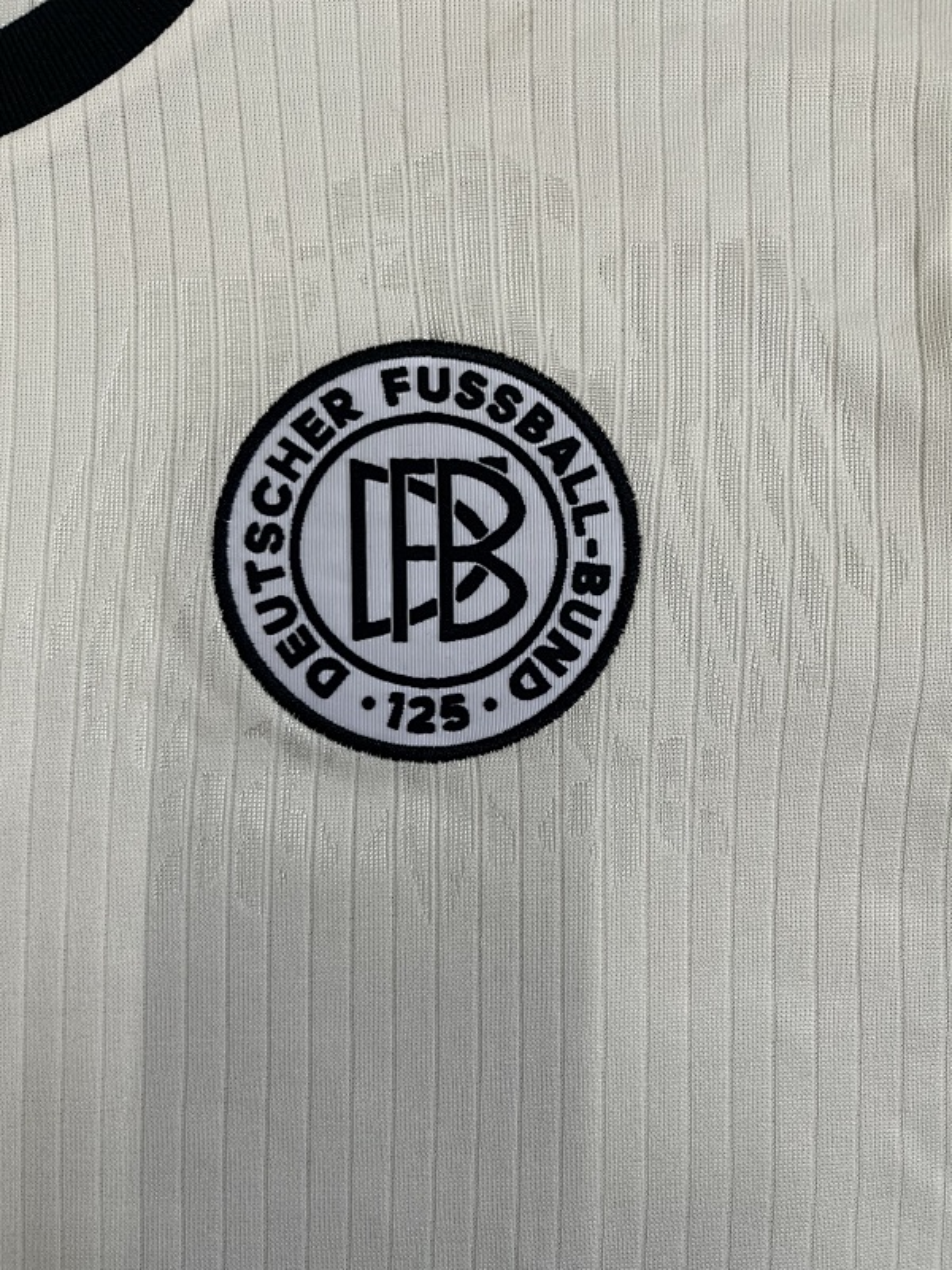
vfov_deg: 67.3
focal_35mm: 26
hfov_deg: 53.1
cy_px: 635
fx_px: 953
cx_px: 476
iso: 80
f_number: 1.6
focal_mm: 5.1
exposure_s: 1/100
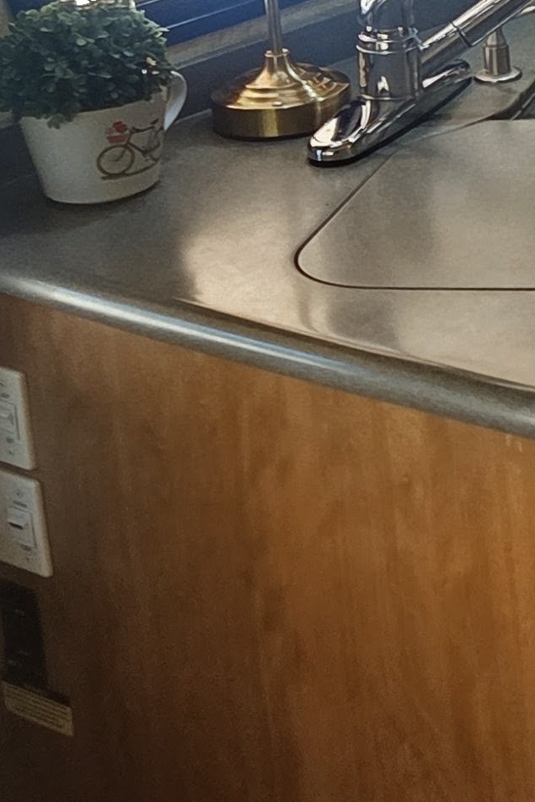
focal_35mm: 101
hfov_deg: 12.2
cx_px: 1039
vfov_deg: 19.5
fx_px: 2250
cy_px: -47
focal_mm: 5.4
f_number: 1.8
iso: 800
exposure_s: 1/120
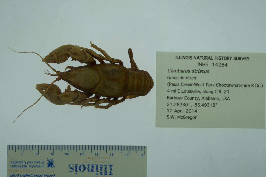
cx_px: 133
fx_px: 443
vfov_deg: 22.6
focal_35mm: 60
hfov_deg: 33.4
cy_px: 88
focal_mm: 60
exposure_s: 1/80
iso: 50
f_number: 9
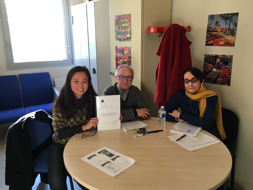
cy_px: 95
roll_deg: +0.7
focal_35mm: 29
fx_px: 212
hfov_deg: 61.7
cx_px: 126
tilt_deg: -14.3
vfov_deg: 48.2
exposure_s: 1/33
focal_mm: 4.15
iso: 40
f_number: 2.2
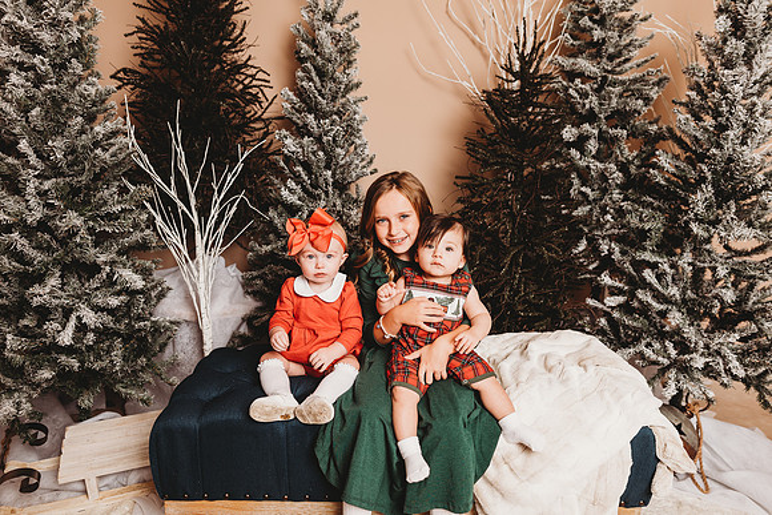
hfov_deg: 73.7
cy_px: 258
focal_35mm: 24
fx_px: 515
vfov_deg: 53.2
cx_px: 386
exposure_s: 1/160
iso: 100
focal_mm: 24
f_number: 3.2
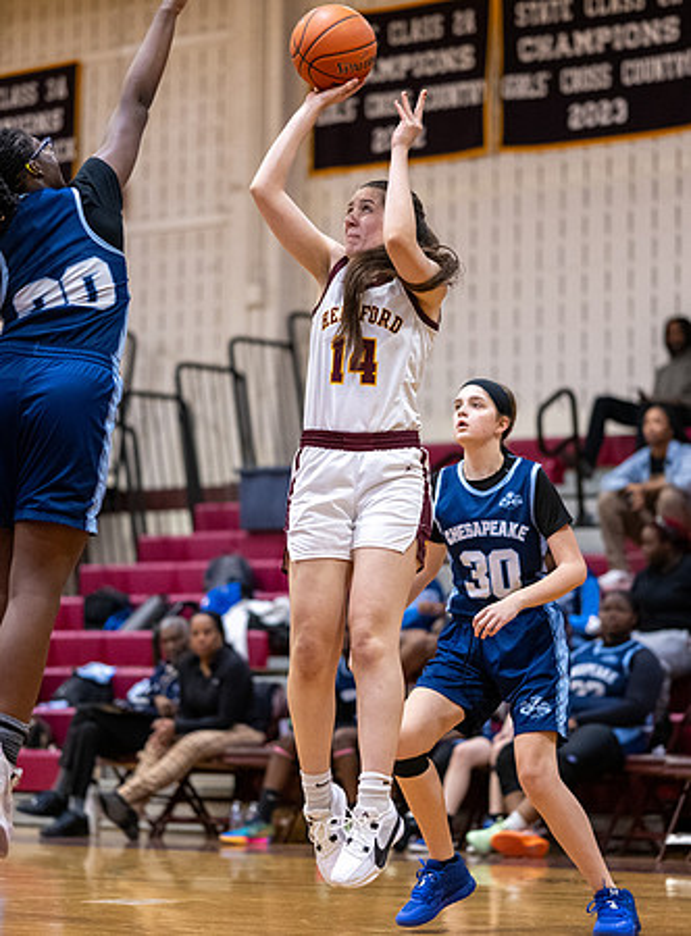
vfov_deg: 15.7
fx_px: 3404
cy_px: 468
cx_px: 352
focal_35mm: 127
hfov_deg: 11.6
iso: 3600
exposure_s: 1/1250
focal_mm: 85
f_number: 1.8
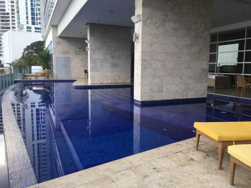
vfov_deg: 48.2
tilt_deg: -6.7
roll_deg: -0.1
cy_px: 94
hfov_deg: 61.7
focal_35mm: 29
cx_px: 126
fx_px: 210
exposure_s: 1/248
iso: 25
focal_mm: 4.15
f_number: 2.2
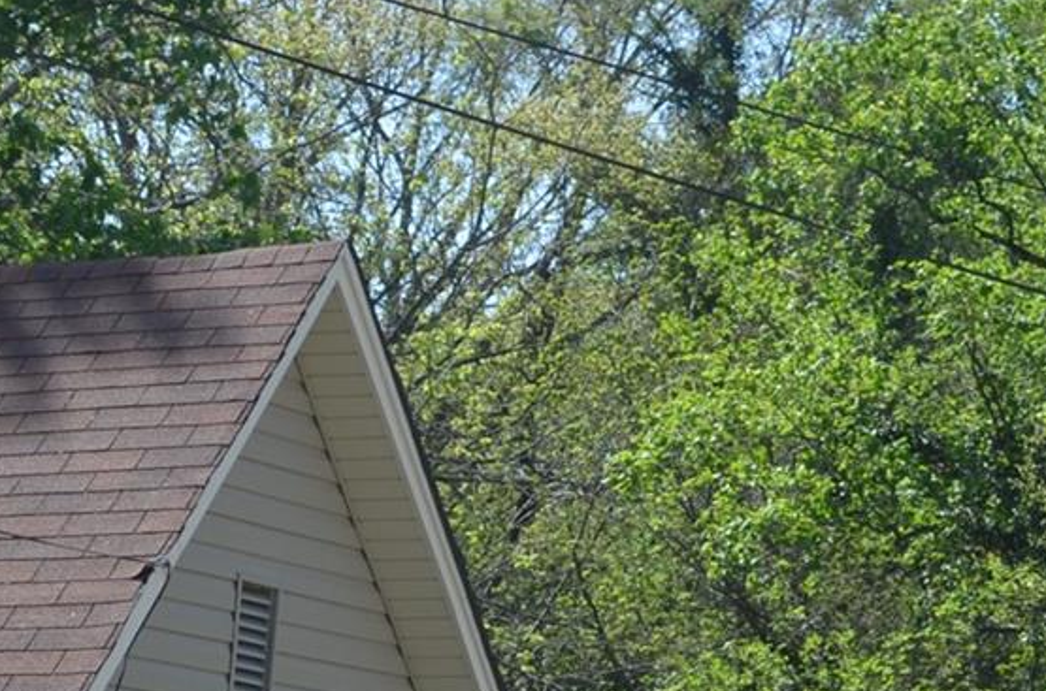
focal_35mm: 155
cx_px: -253
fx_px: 4492
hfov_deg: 12.9
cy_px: 956
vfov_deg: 8.6
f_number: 8
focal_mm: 28
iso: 180
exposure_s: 1/250
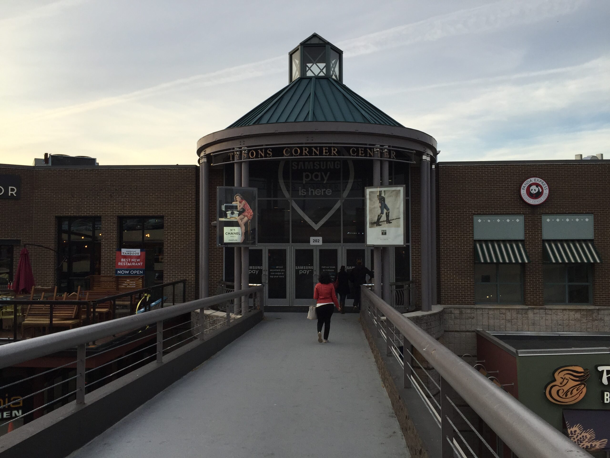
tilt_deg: +1.9
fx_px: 511
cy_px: 229
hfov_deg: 61.7
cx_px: 305
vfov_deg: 48.2
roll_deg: -1.1
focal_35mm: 29
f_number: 2.2
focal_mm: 4.15
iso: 32
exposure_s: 1/329
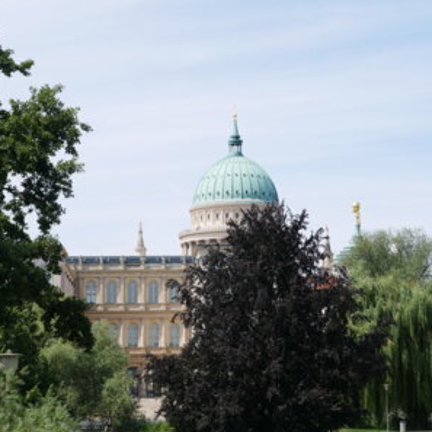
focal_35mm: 100
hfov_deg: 17.4
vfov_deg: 17.4
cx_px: 225
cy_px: 217
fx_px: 1412
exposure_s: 1/320
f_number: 8
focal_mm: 42
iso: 200
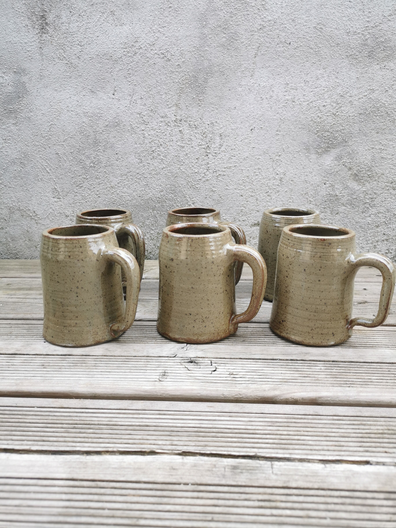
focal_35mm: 27
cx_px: 198
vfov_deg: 65.3
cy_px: 264
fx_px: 412
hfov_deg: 51.4
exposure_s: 1/202
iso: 50
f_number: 1.8
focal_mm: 5.58
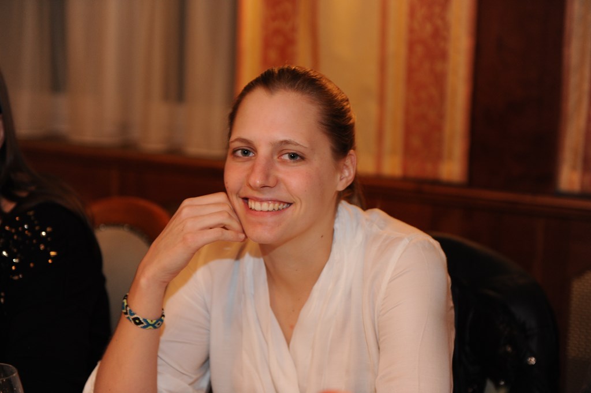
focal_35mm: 70
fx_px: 1148
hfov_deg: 28.9
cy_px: 196
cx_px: 296
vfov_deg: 19.4
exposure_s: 1/60
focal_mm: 70
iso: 1600
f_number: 2.8
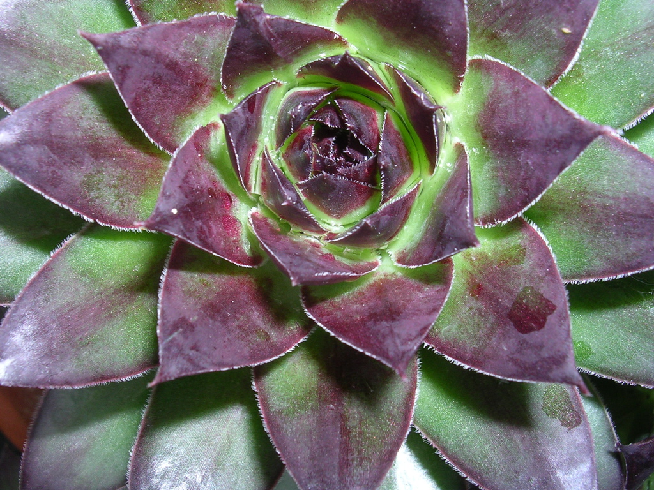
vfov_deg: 37.7
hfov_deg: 49.0
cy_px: 245
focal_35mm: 38
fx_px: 718
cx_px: 327
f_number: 5.6
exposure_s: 1/60.1
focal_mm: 5.8
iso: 50
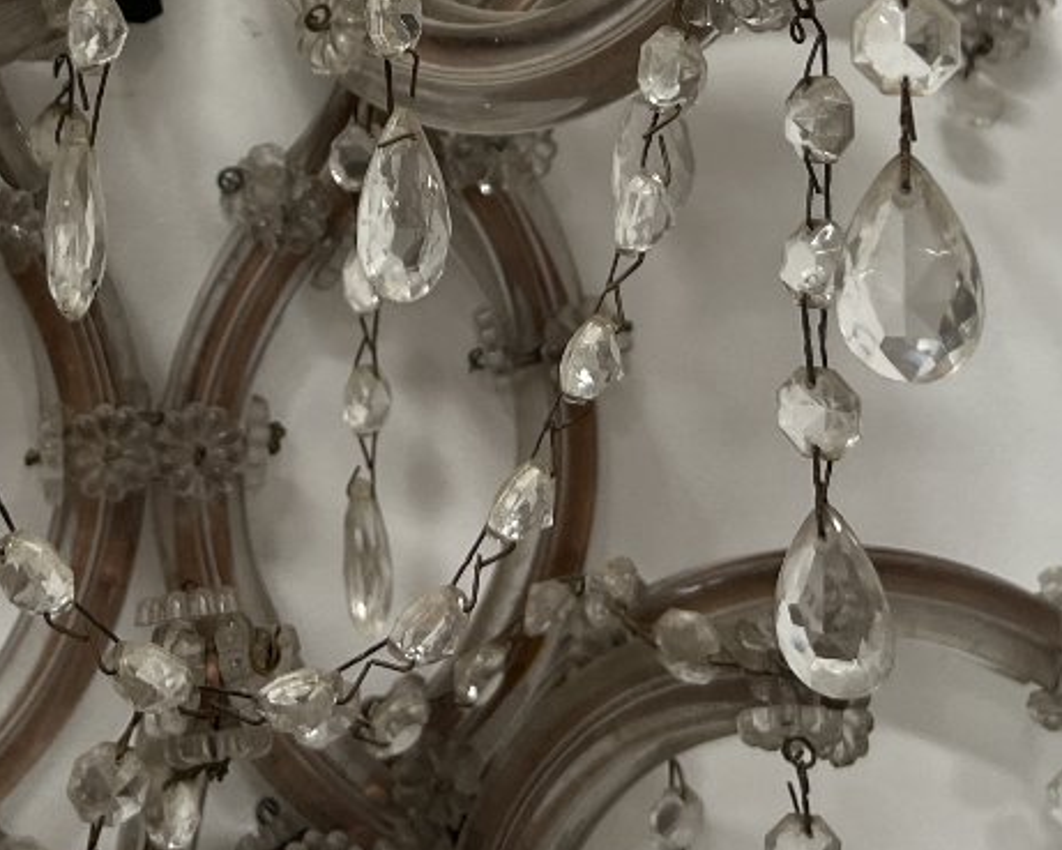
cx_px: 219
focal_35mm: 66
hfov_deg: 28.1
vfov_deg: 21.6
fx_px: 2075
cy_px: -157
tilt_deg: +4.8
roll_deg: -0.4
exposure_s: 1/121
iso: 125
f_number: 1.5
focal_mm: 5.7
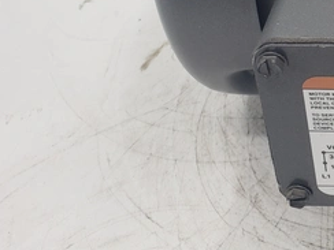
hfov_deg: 21.2
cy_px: -18
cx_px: 479
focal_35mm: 80
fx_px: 772
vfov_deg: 17.8
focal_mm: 4.3
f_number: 2.4
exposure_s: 1/120
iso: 80
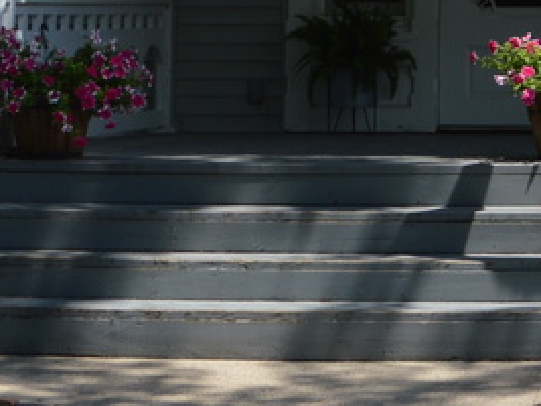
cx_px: 853
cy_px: -329
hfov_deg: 8.5
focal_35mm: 228
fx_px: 3562
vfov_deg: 6.4
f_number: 7.1
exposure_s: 1/200
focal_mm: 26
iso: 100
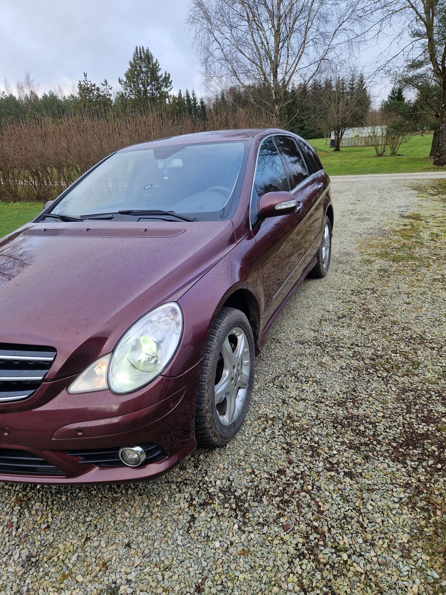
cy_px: 298
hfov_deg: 58.9
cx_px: 223
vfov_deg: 73.9
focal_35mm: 23
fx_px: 395
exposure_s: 1/180
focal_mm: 5.4
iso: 50
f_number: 1.8
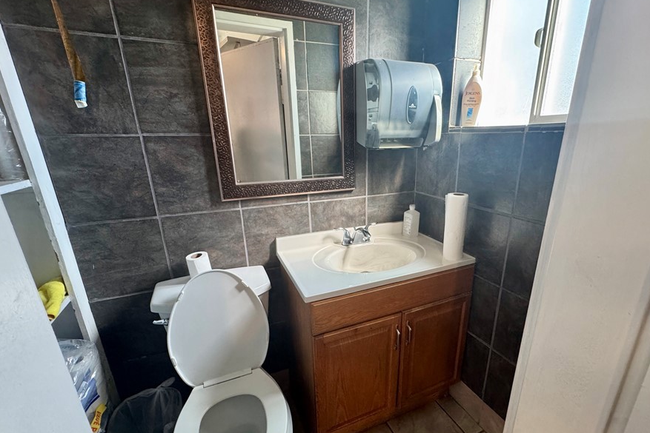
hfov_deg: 93.0
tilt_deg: -19.2
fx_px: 307
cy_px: 238
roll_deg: +1.1
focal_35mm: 17
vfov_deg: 70.3
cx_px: 355
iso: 320
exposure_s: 1/120
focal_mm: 2.22
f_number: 2.2
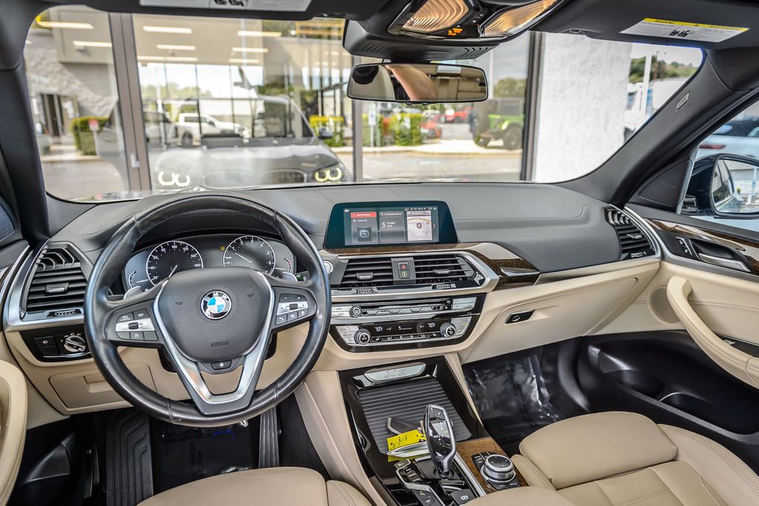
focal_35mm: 24
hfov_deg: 72.8
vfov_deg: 52.3
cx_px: 383
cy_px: 253
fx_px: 515
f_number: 4
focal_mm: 24
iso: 400
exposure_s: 1/125
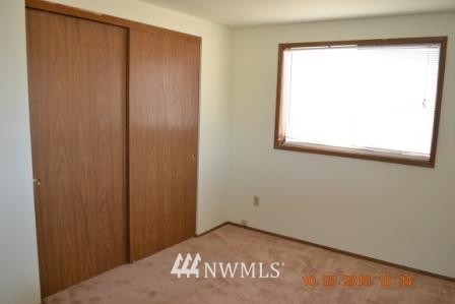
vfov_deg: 48.0
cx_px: 228
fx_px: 341
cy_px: 152
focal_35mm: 27
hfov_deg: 67.4
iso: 400
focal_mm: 18
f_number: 4
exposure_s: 1/80
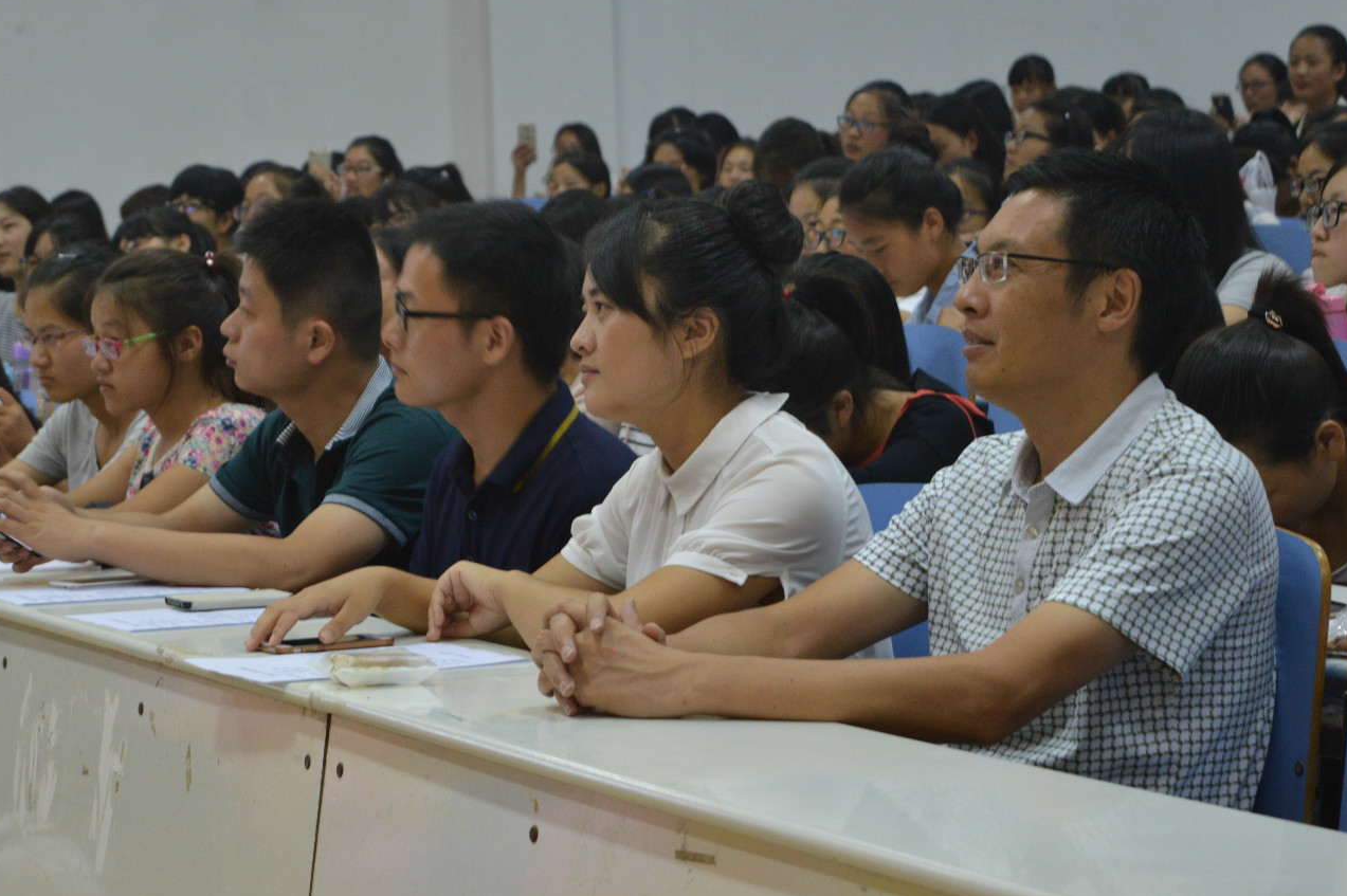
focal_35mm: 98
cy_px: 364
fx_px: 3664
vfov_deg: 13.9
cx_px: 511
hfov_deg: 20.8
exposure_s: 1/15
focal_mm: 52
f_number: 5.6
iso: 500
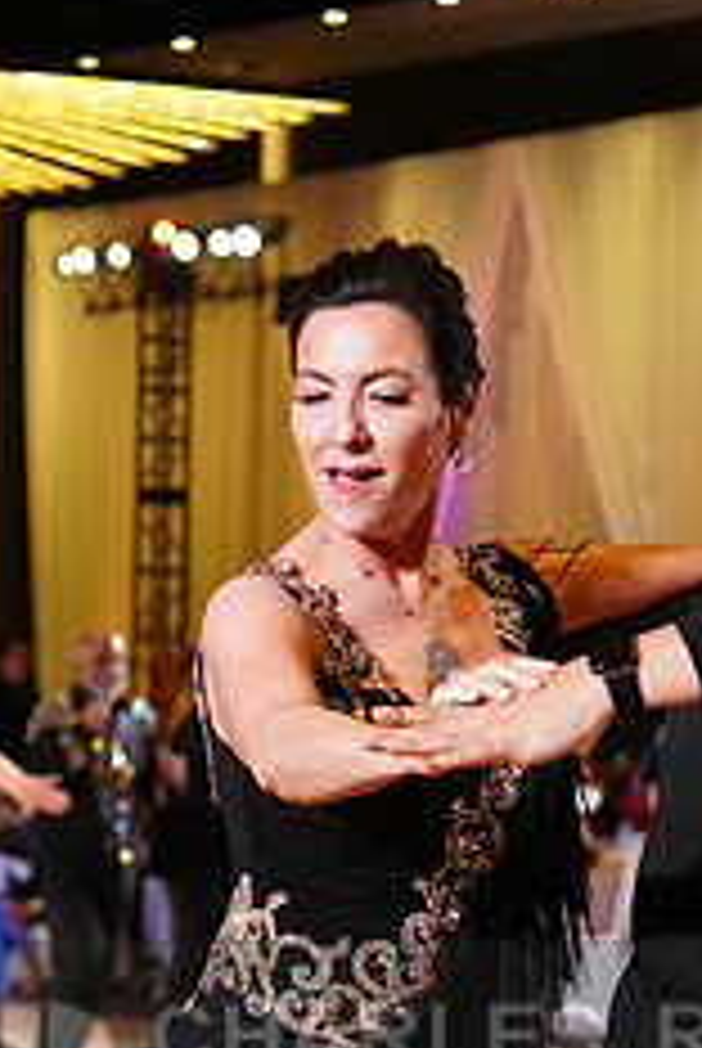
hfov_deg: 7.9
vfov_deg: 11.7
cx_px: 430
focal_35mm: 174
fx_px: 5074
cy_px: 1093
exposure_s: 1/400
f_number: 4
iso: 3200
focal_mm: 70
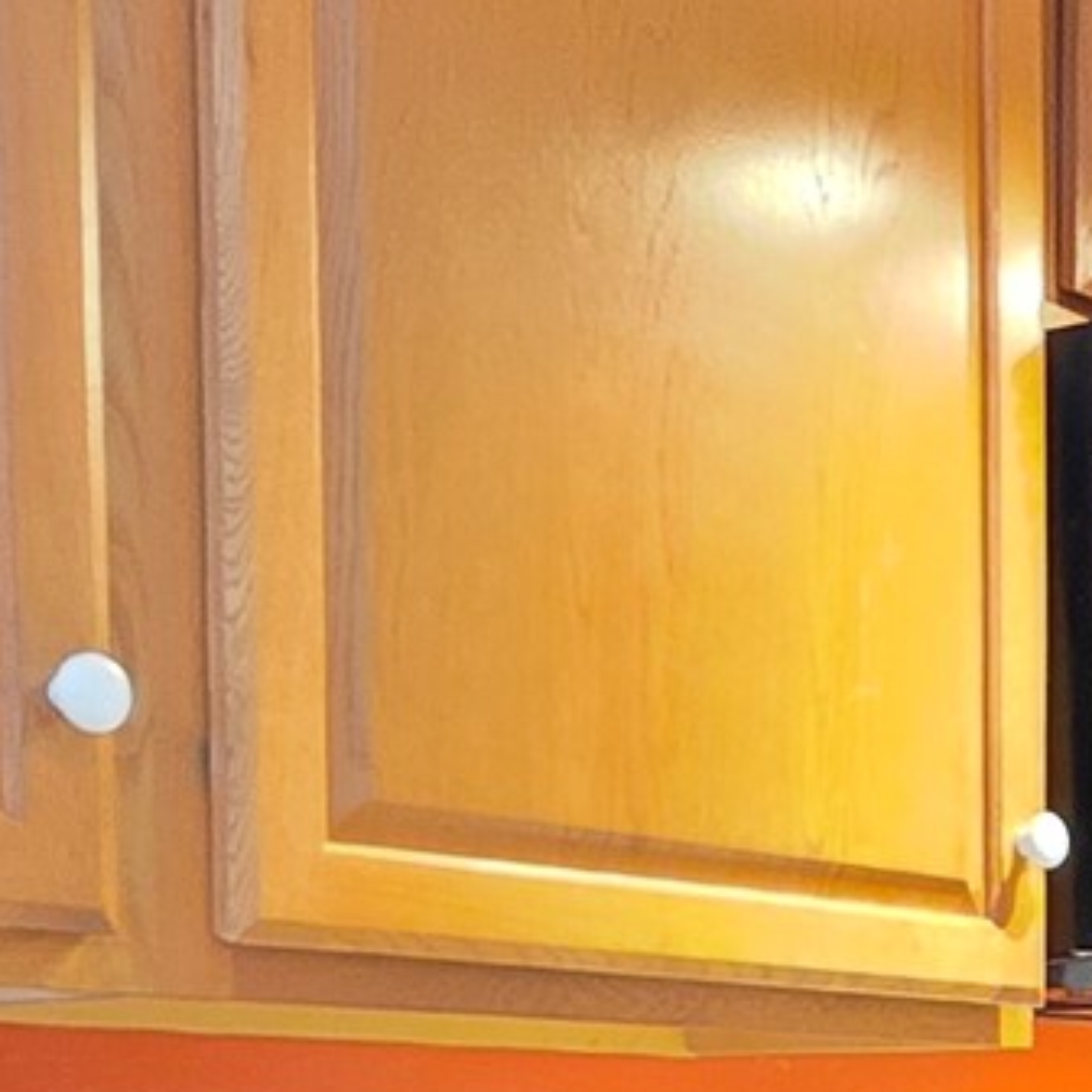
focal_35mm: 70
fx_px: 2498
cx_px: 1401
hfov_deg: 22.2
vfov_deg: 22.5
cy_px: 1346
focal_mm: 2.2
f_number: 1.9
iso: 1000
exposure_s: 1/60
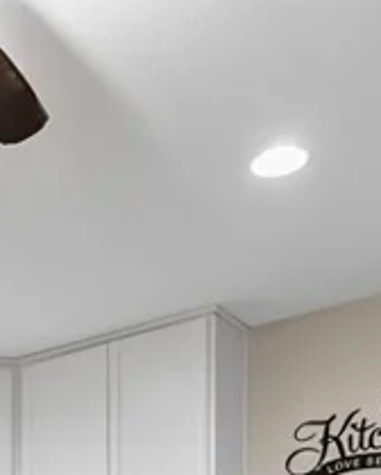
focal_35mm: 78
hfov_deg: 18.4
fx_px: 1096
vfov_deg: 20.1
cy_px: 762
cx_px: -113
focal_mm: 17
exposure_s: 1
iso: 500
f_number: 8
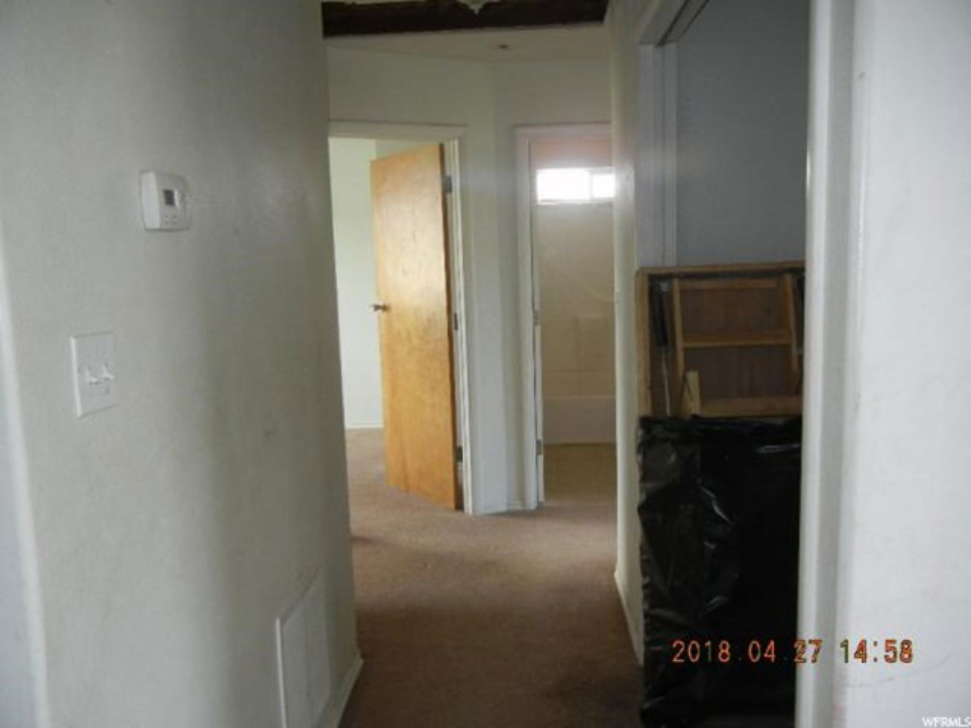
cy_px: 364
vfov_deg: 46.8
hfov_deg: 60.0
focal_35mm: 30
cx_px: 486
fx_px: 842
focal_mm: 5.4
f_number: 3.5
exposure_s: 1/30
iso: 200
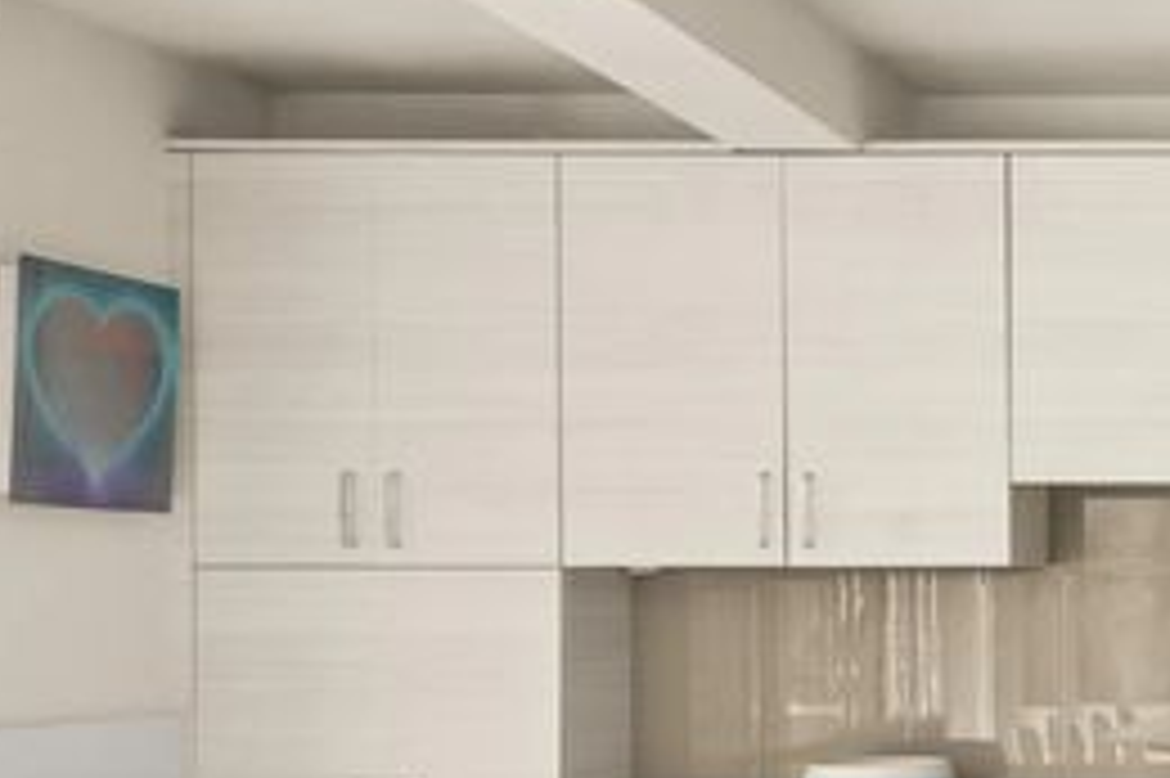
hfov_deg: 25.6
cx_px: 1548
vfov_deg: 20.1
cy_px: 609
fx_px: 2176
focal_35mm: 67
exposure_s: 1/1.25
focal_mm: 17
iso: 400
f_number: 11
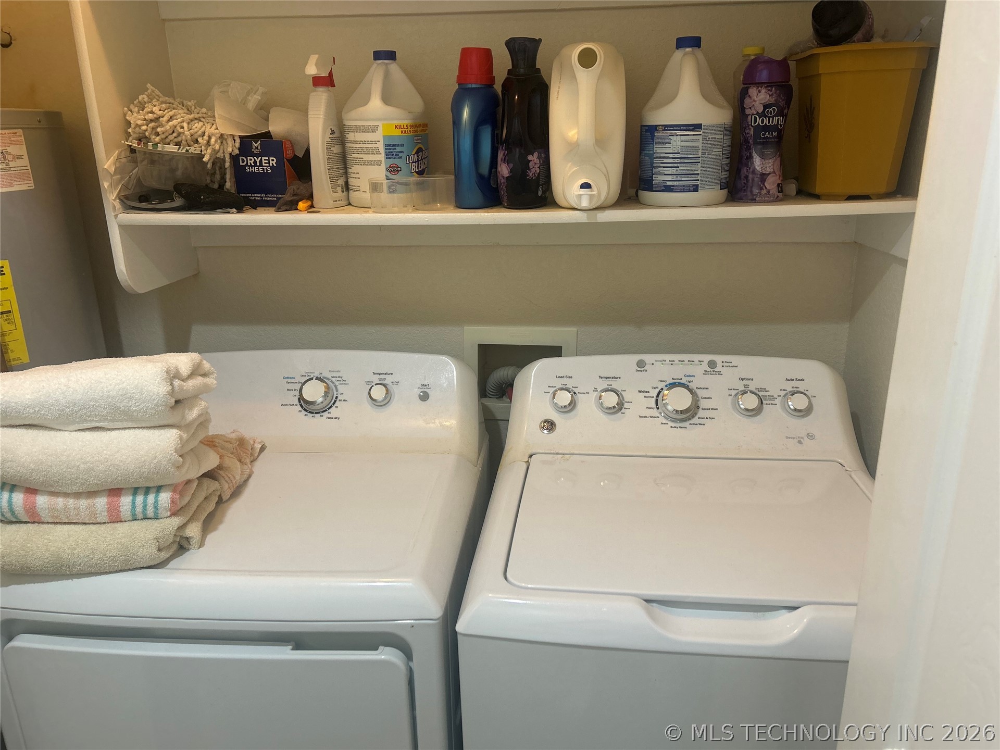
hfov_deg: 67.3
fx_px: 751
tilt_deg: -16.9
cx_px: 500
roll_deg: +0.9
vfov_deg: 53.1
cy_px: 375
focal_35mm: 26
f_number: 1.5
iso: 100
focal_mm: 5.7
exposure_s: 1/60
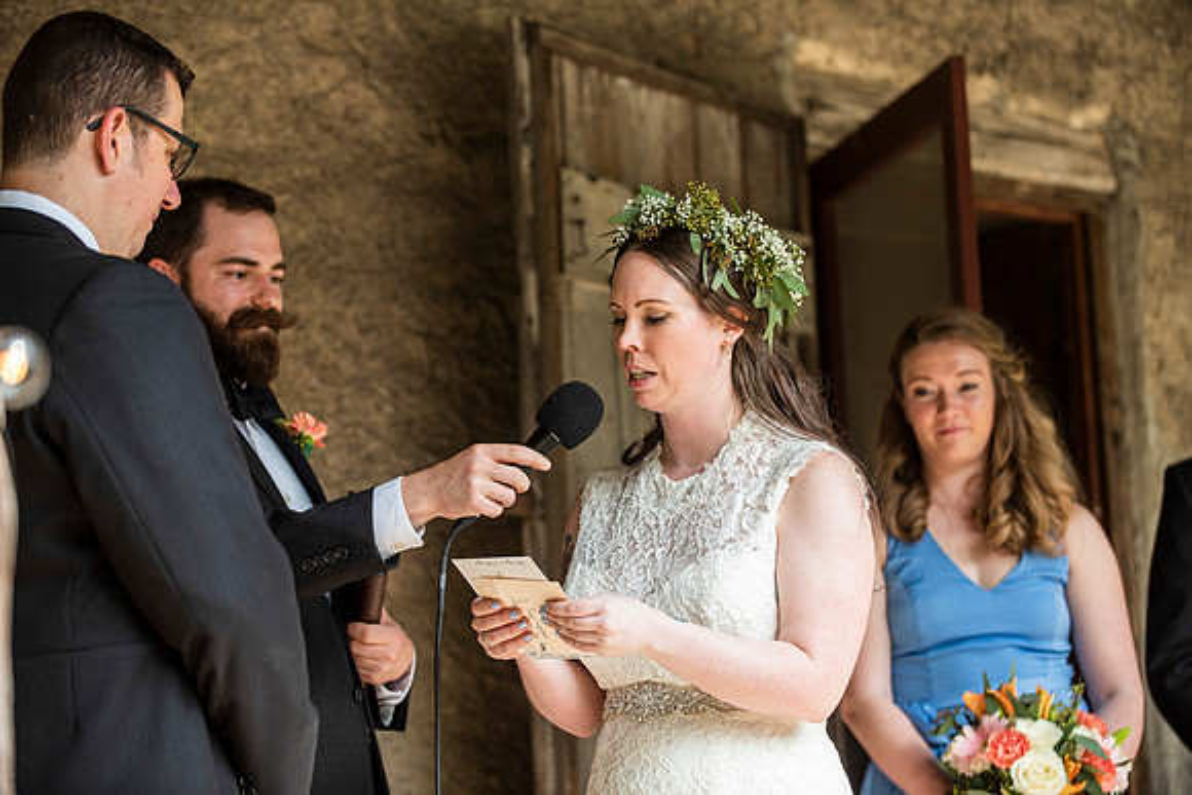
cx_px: 596
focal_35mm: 105
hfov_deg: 19.5
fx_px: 3477
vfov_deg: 13.0
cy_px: 398
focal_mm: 105
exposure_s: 1/640
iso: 400
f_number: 3.5
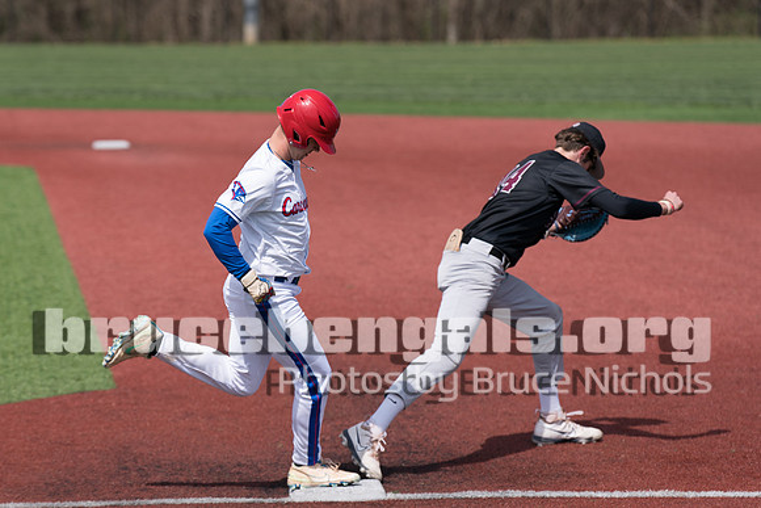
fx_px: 3749
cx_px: 276
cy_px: 264
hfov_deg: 11.6
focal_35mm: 177
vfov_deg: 7.7
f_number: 3.2
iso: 100
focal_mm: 132
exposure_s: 1/2000
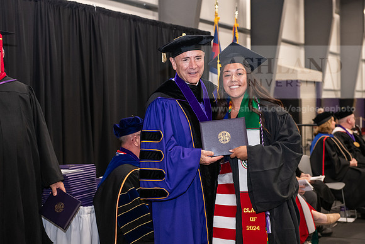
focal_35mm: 70
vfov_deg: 19.5
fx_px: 710
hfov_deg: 28.8
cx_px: 182
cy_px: 122
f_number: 5
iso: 2500
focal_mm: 70
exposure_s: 1/125
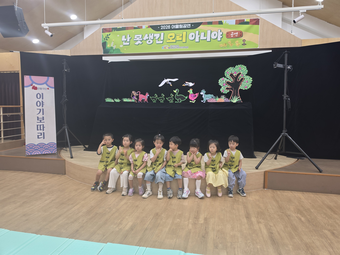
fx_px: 226
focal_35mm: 23
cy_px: 128
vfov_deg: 58.9
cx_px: 170
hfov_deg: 73.9
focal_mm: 6.5
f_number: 1.4
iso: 64
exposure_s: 1/120
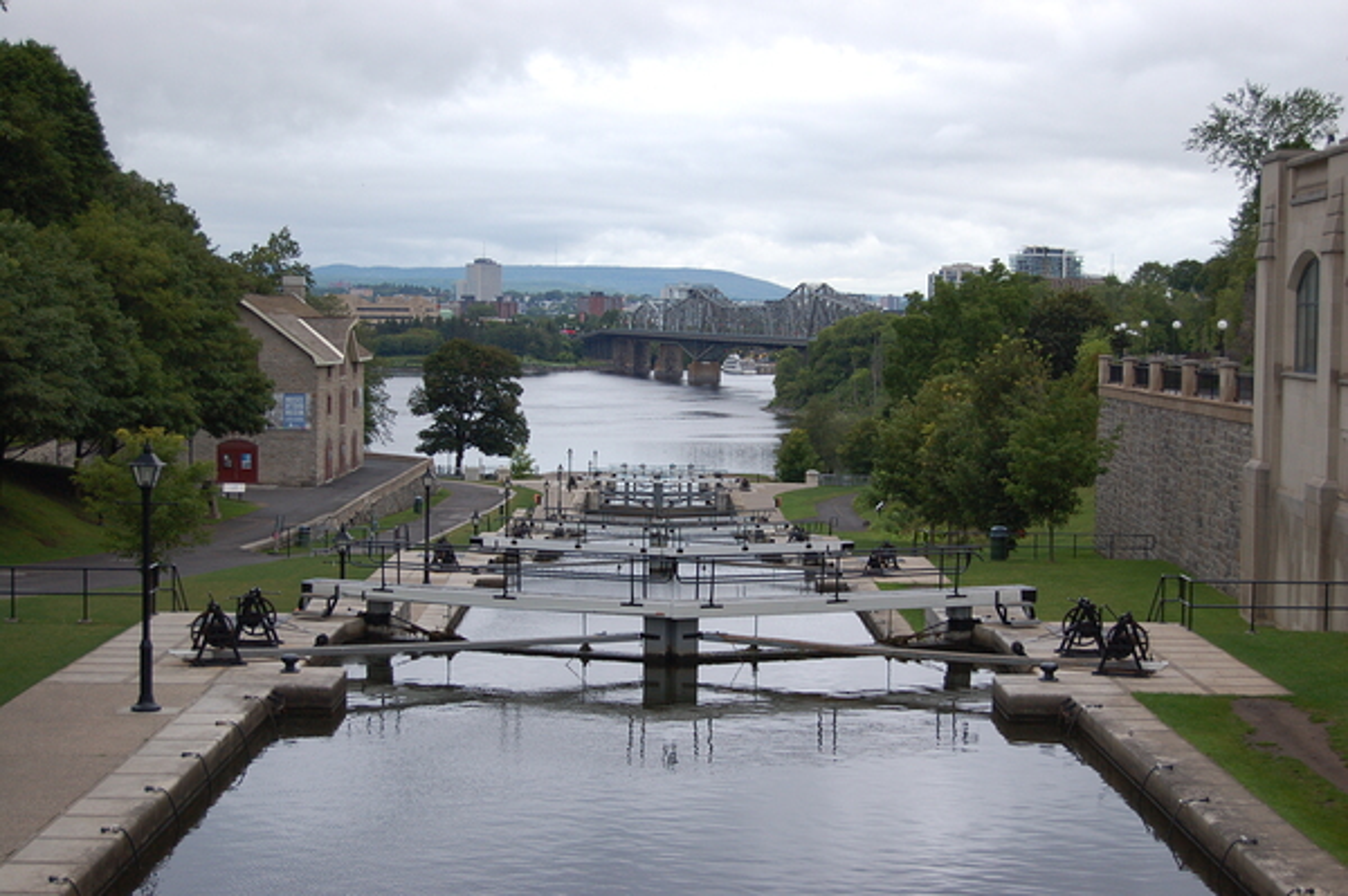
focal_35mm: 60
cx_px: 674
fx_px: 2245
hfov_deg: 33.4
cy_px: 448
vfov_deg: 22.6
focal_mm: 40
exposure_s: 1/80
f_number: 5
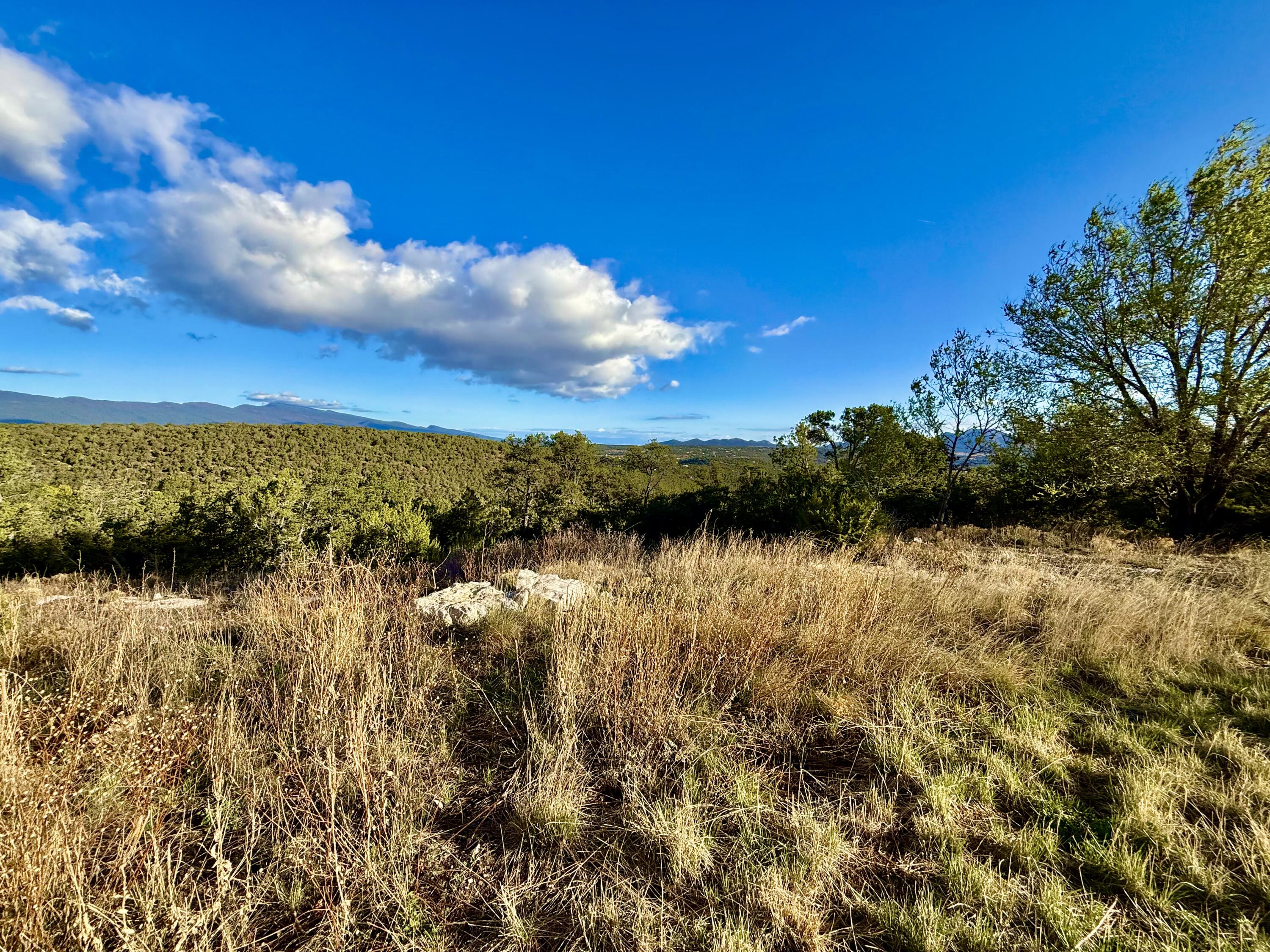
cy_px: 476
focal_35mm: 14
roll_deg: -1.3
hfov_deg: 102.1
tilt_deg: -3.6
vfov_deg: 85.7
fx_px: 514
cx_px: 635
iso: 50
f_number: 2.2
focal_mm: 2.22
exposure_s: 1/1431
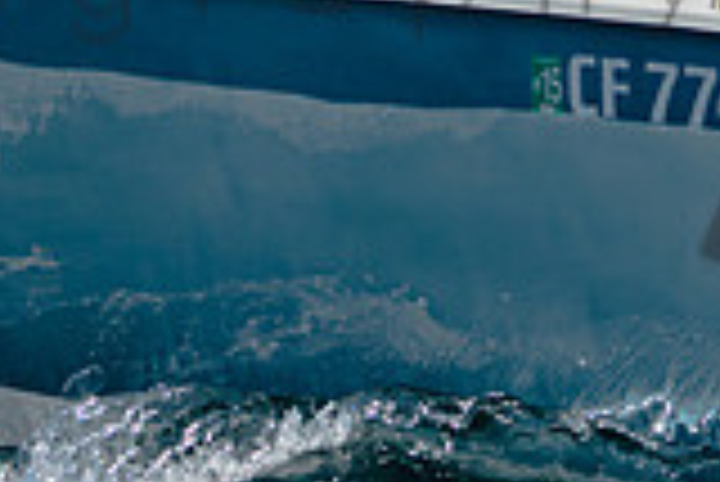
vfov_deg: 1.5
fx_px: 17936
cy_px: -363
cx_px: 504
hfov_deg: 2.3
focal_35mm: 896
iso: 200
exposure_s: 1/2000
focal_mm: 165
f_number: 5
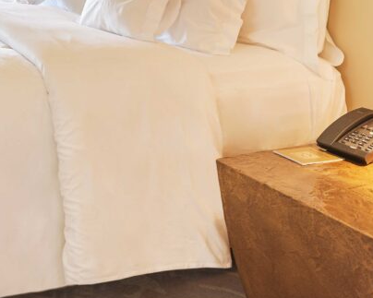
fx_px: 552
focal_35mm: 50
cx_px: -2
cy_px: -46
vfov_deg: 27.2
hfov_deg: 34.0
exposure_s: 1/2
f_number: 8
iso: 100
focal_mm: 14
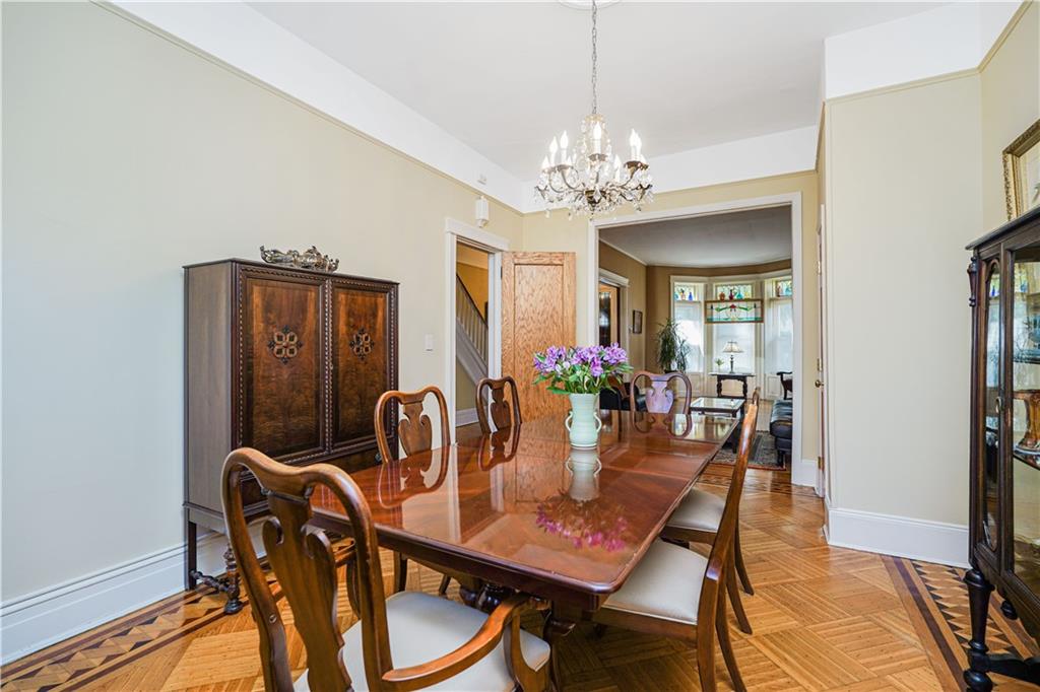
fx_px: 476
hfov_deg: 95.0
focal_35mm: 16
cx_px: 520
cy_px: 346
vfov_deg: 72.0
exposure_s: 1/30
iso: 100
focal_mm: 16.5
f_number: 4
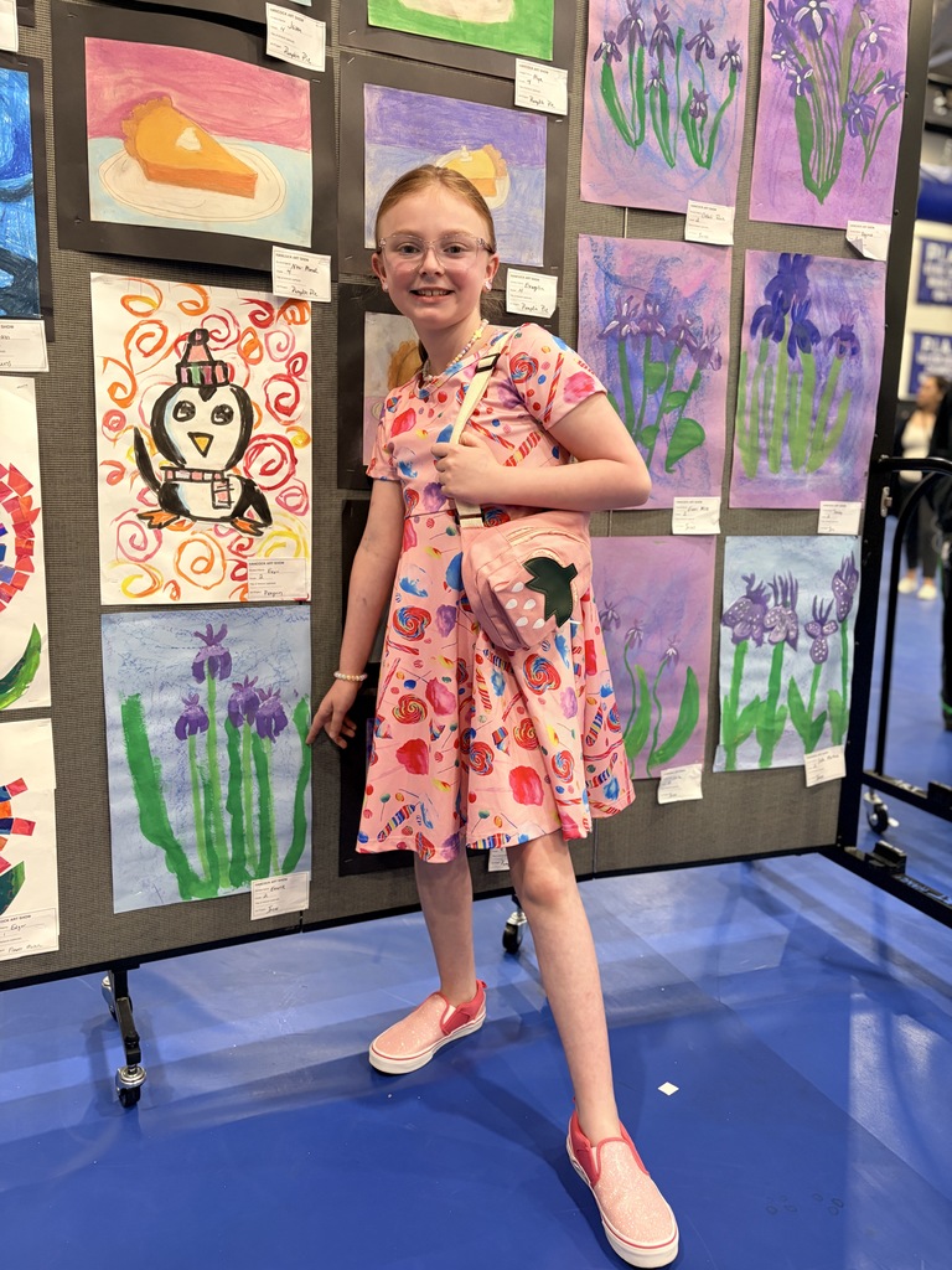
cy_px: 635
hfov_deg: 53.1
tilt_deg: -8.5
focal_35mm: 26
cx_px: 476
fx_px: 953
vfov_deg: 67.3
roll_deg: -1.2
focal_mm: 5.96
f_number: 1.6
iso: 160
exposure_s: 1/60
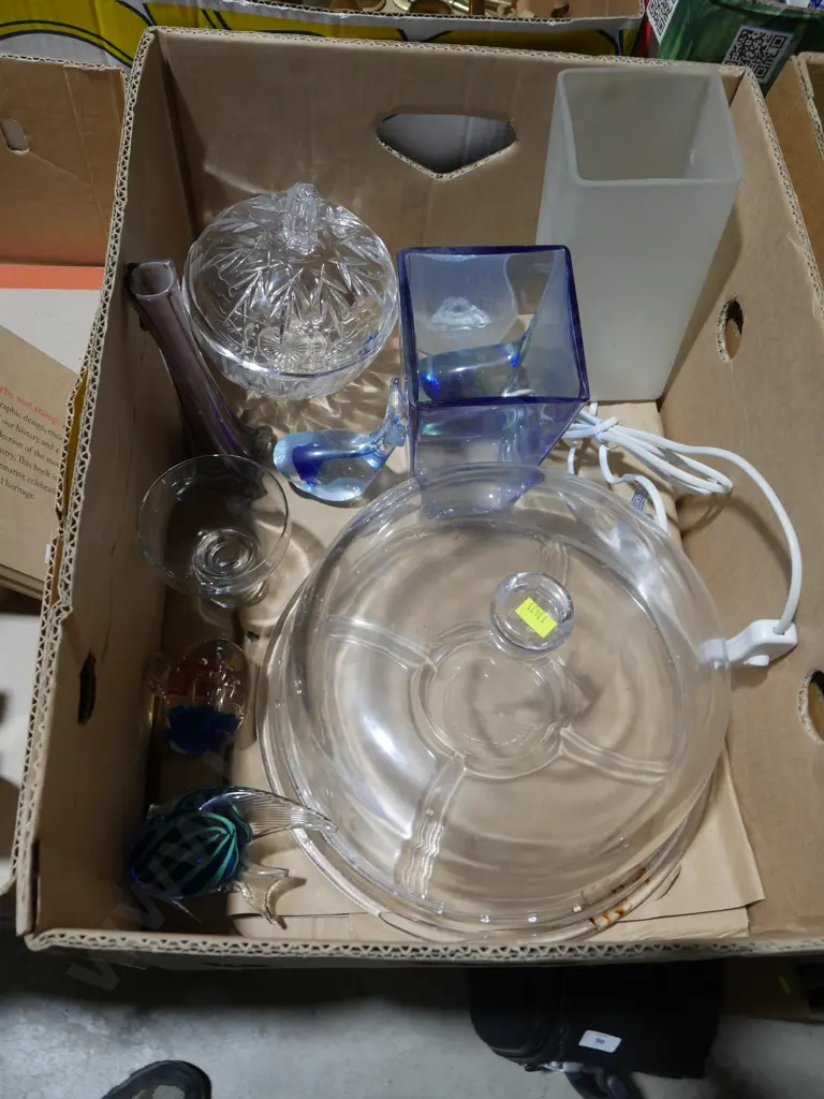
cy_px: 550
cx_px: 412
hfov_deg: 49.7
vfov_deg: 63.4
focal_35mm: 28
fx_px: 889
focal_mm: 14
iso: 400
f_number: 5.6
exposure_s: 1/60
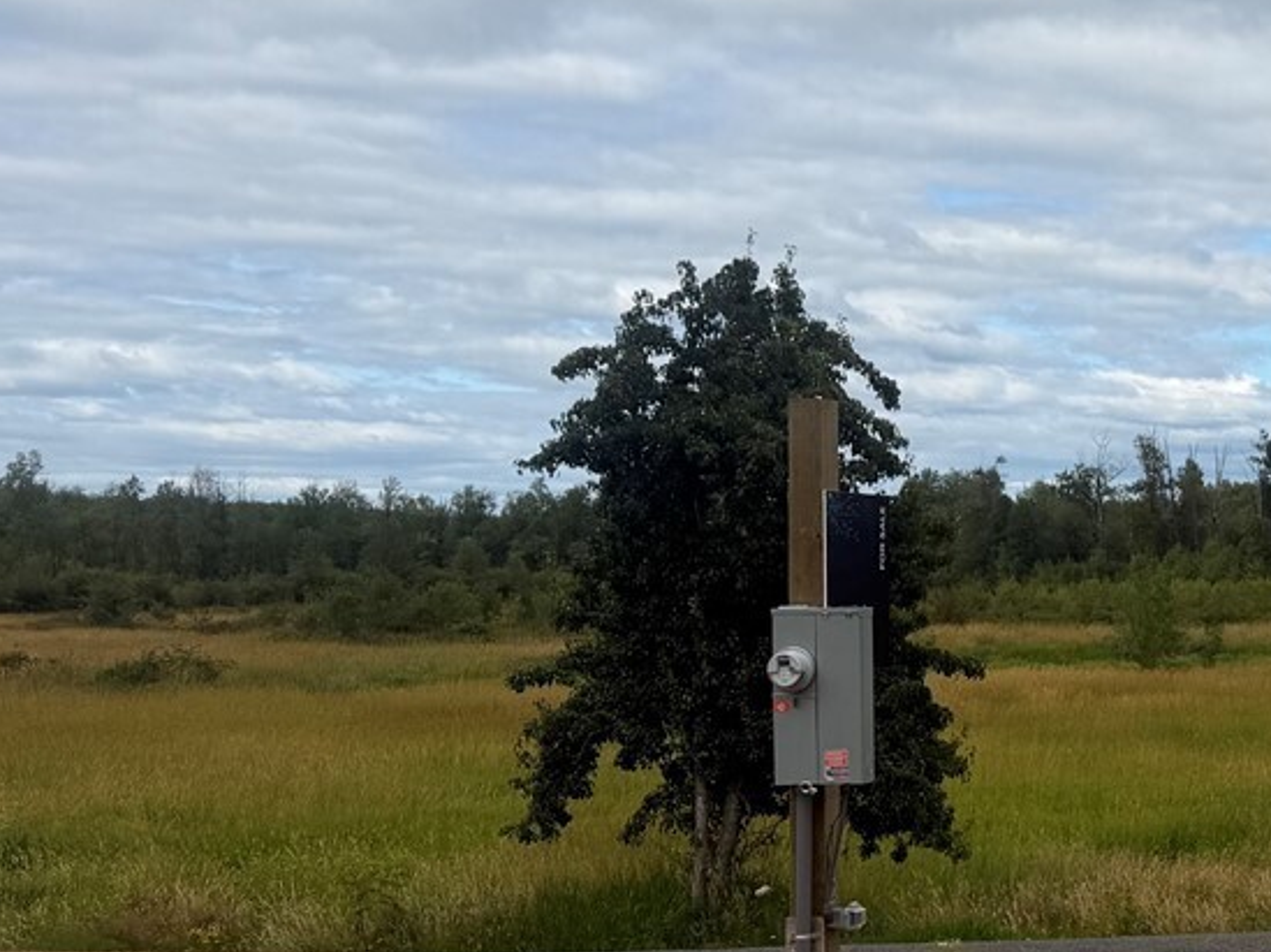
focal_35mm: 70
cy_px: 581
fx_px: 2569
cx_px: 1667
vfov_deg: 21.0
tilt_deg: -0.1
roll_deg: +0.0
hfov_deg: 24.2
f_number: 1.78
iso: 80
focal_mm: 6.76
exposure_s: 1/4673
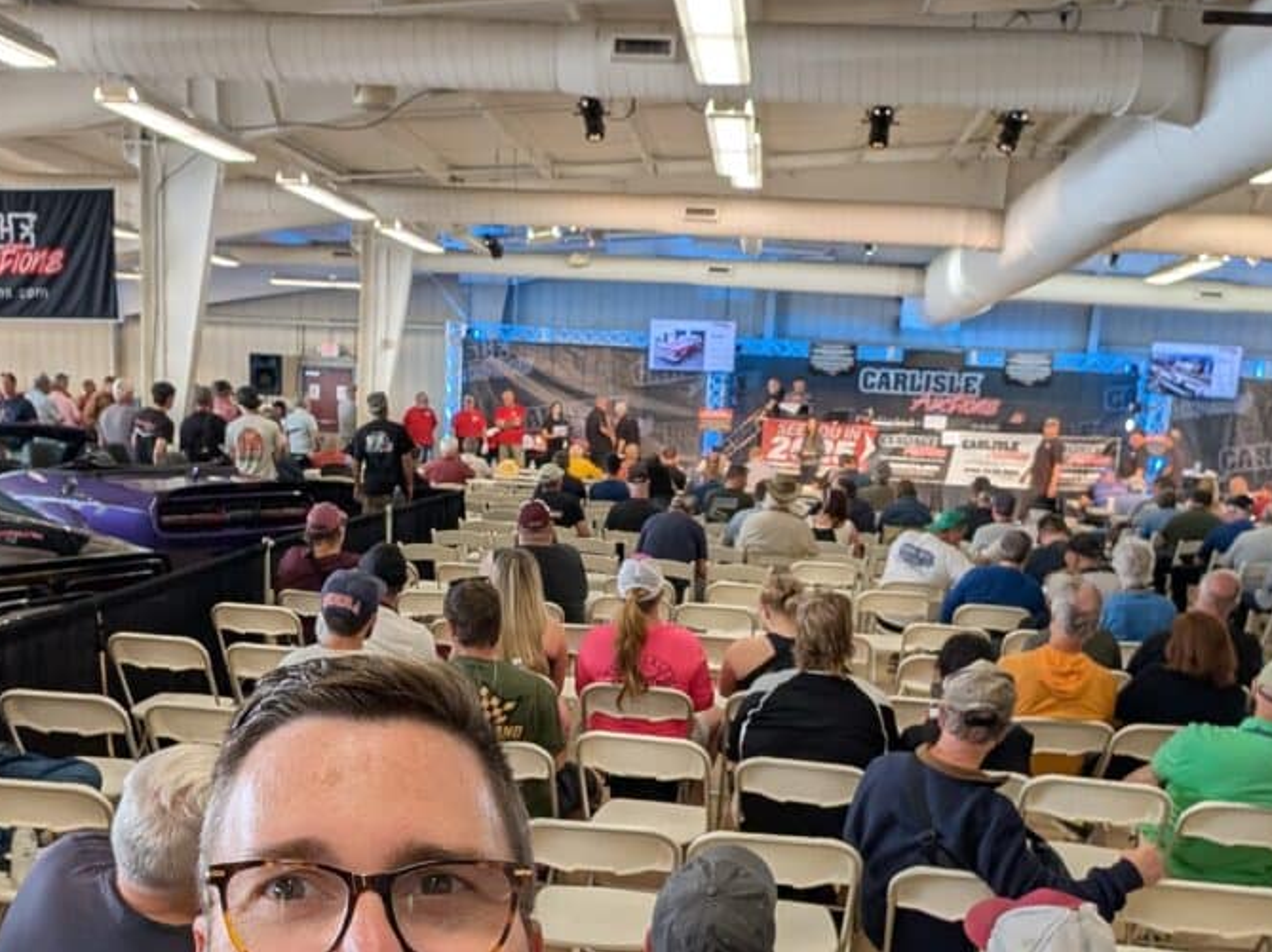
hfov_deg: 52.6
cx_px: 614
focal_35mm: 35
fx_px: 1285
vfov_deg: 39.7
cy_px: 695
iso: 177
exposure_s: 1/120
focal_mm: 2.71
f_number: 2.2
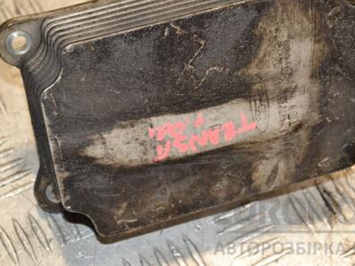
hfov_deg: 15.4
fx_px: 1313
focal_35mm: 128
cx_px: 197
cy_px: 90
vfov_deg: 11.6
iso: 800
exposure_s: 1/125
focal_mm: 58
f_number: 5
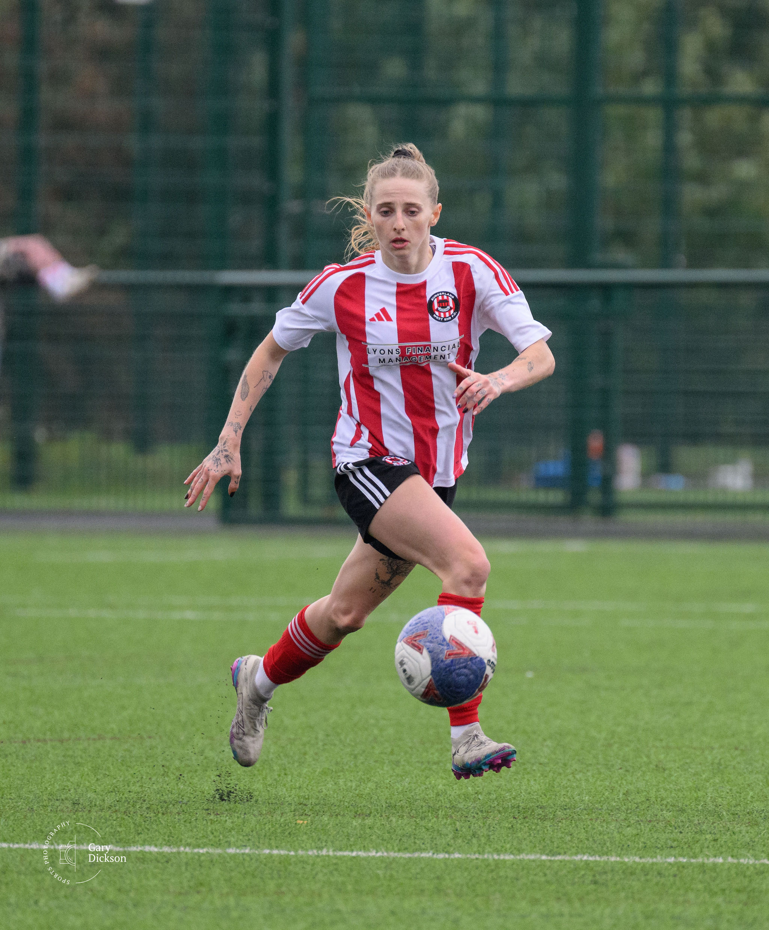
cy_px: 458
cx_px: 451
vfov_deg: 2.3
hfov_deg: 1.9
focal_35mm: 843
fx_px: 23508
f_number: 5.6
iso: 2200
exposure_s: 1/1250
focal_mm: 400
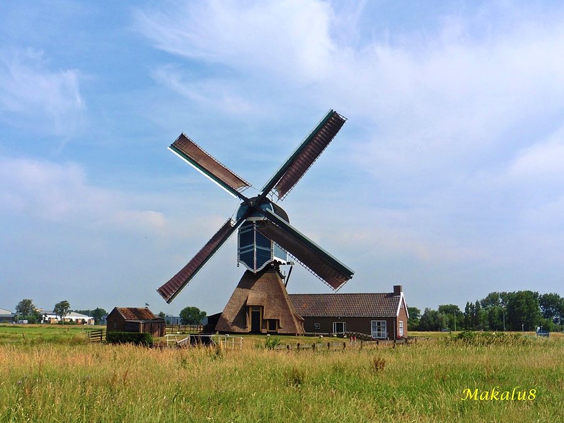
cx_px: 282
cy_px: 212
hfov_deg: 60.0
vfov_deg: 46.8
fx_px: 489
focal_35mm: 30
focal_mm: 5.4
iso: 100
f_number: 5
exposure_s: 1/1600
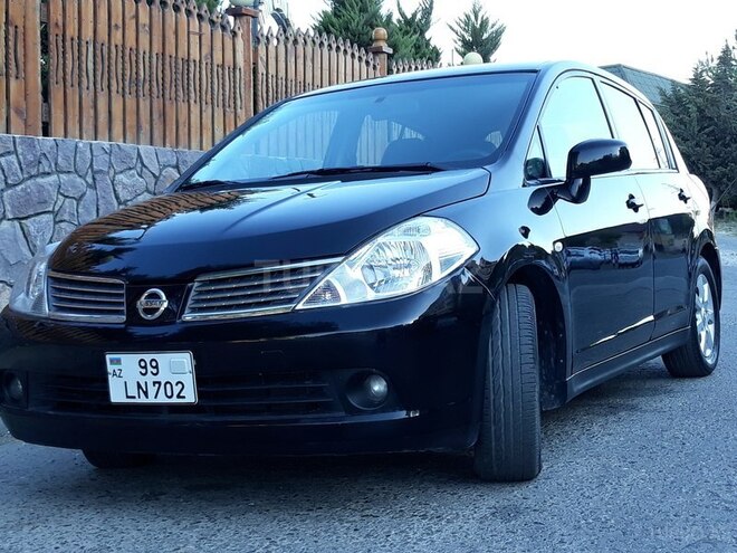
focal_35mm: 27
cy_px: 276
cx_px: 368
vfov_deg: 51.4
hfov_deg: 65.3
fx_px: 575
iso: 40
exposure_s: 1/194
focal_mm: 3.71
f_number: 1.7
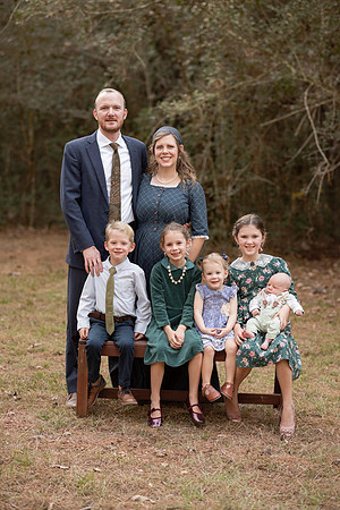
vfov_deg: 23.9
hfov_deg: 16.1
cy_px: 255
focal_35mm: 85
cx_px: 170
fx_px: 1204
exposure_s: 1/640
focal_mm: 85
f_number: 2.5
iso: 640
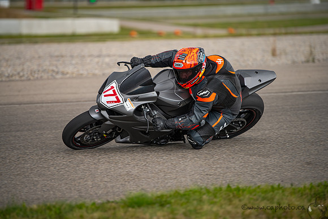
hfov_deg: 10.3
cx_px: 164
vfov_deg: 6.9
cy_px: 110
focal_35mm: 200
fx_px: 1823
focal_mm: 200
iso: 140
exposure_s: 1/1250
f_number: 2.8
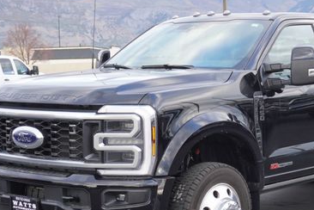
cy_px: 145
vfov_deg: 16.2
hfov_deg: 24.0
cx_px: 220
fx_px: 733
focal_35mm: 84
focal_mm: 32
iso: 320
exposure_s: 1/60
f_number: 5
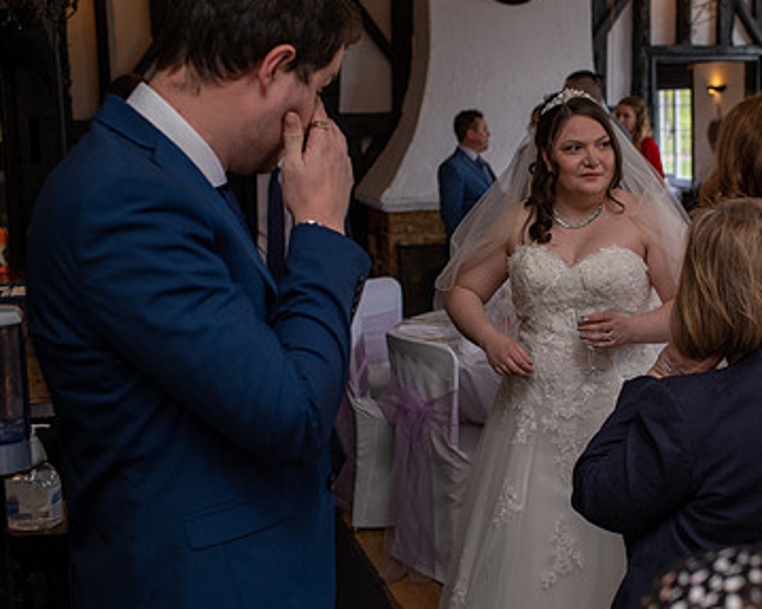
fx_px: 1195
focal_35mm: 53
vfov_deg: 28.6
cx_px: 575
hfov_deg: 34.6
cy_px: 329
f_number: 3.5
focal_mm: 35
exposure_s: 1/100
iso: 160
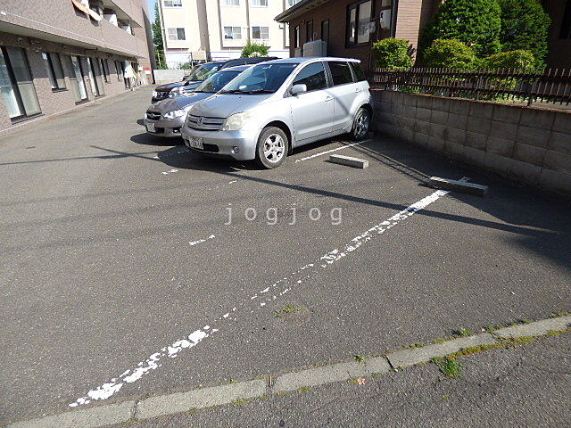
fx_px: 330
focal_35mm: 20
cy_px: 214
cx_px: 286
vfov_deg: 66.0
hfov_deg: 81.7
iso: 100
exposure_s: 1/1300
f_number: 2.8
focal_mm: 3.58
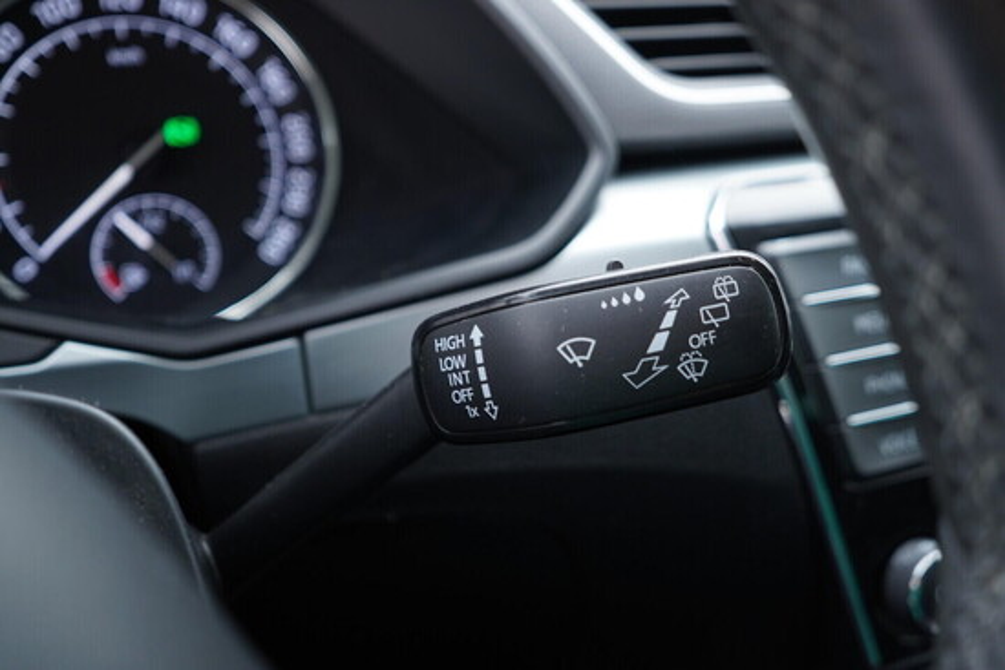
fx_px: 1005
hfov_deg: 53.1
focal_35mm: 36
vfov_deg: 36.9
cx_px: 502
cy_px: 335
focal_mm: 24
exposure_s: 1/40
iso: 250
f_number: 2.8
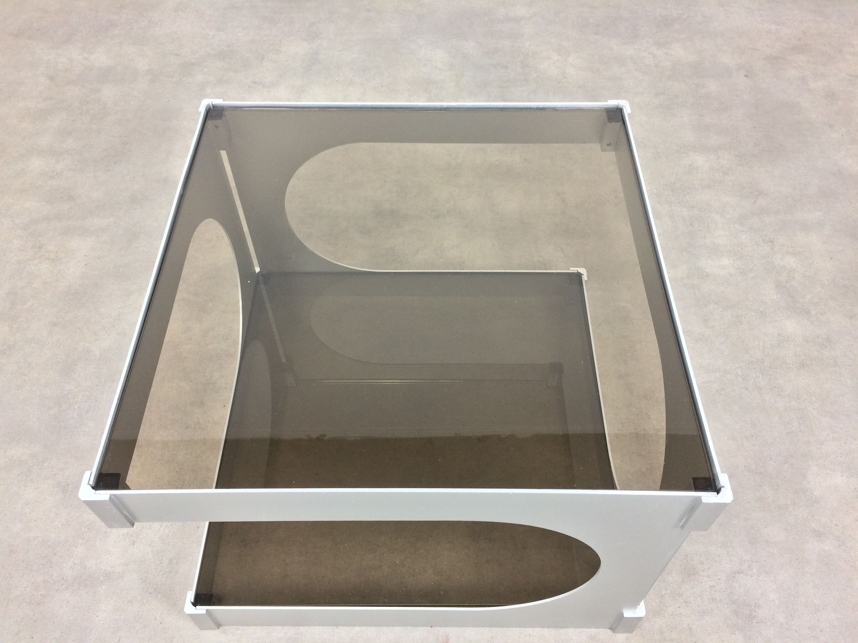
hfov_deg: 61.7
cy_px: 322
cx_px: 429
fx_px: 719
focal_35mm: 29
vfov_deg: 48.2
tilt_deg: -51.9
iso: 125
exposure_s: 1/33
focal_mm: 4.15
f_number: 2.2
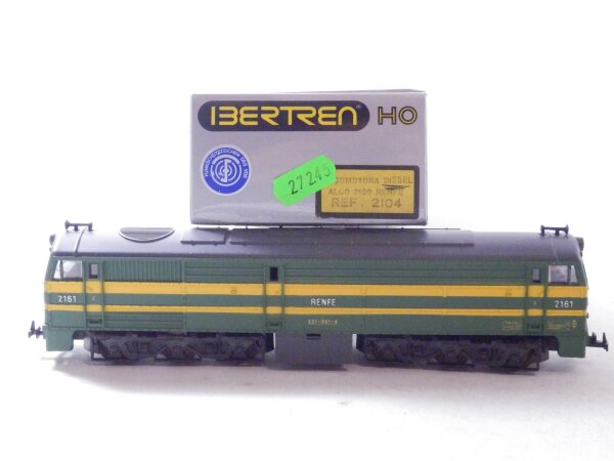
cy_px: 230
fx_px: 1171
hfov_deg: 29.4
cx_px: 307
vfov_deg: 22.3
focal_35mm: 66
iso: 2000
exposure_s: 1/160
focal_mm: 11.9
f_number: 4.4
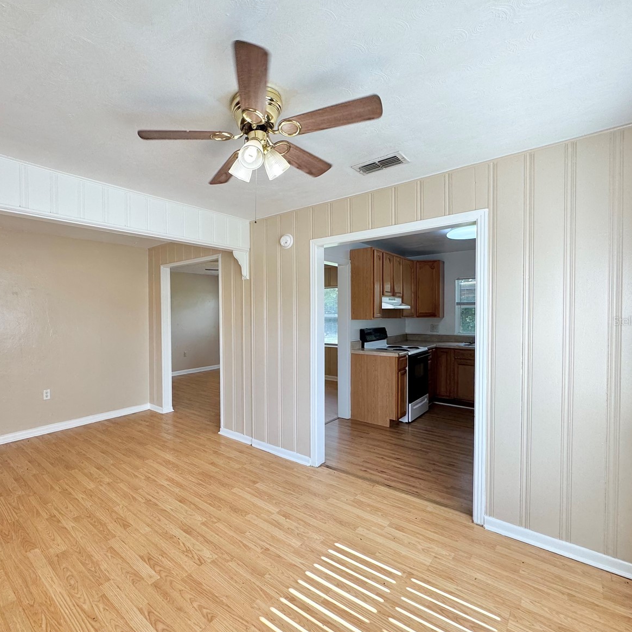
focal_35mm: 17
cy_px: 321
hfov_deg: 82.1
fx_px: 351
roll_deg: +0.6
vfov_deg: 84.0
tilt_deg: -1.5
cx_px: 231
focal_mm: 2.22
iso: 50
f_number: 2.2
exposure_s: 1/120
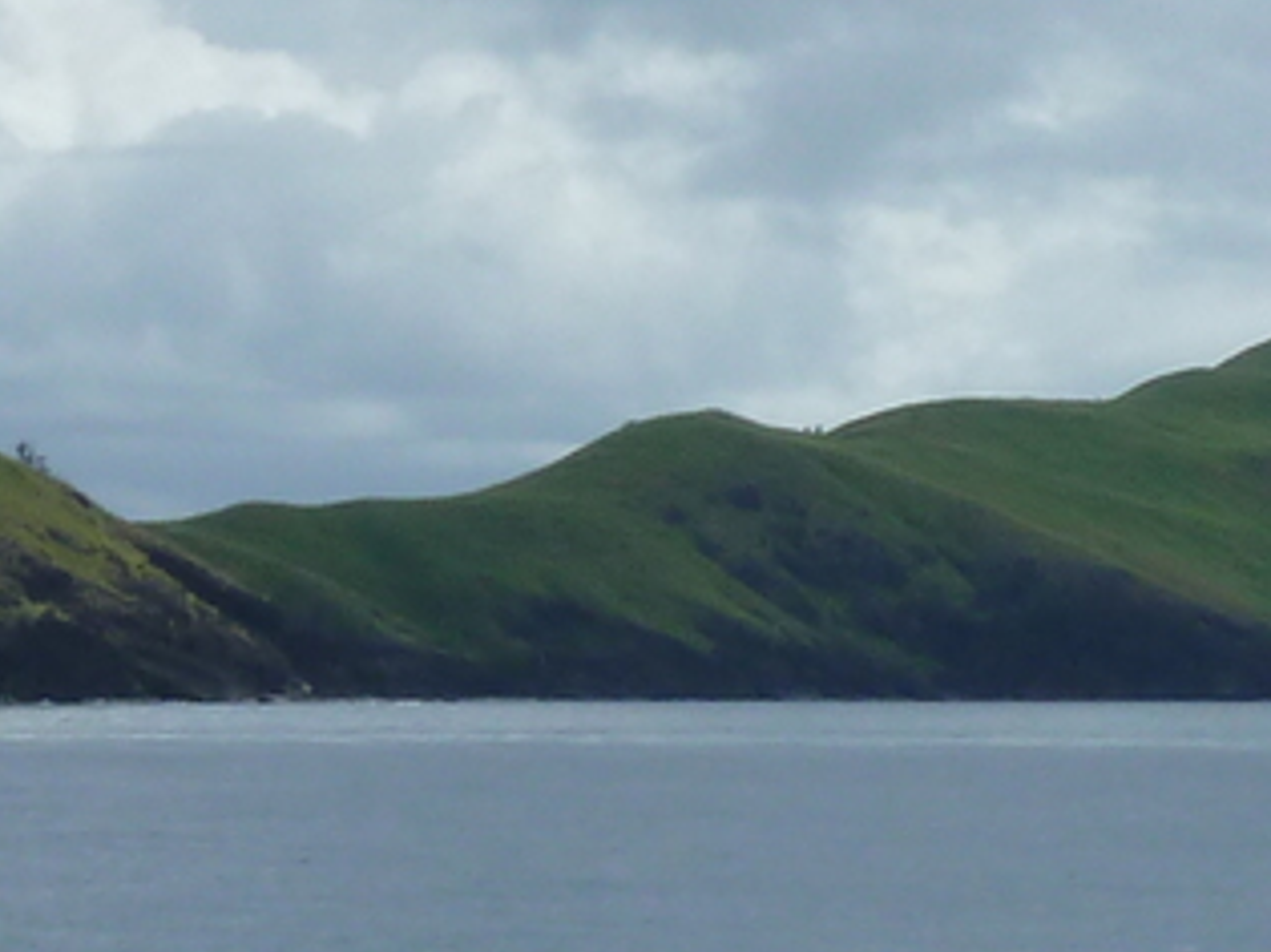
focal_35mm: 264
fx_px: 9690
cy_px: 686
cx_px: -876
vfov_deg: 5.6
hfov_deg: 7.3
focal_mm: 8.5
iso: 80
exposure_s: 1/640
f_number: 5.6
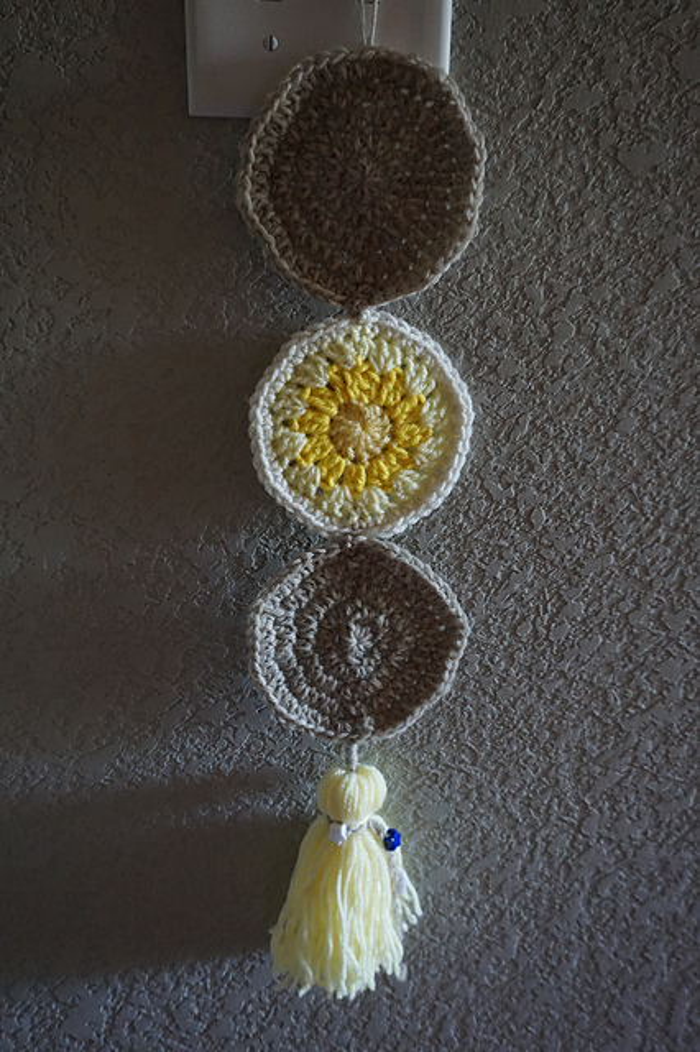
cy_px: 526
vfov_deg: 62.0
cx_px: 350
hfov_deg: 43.6
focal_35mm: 30
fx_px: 876
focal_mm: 20
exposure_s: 1/50
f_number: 4
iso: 3200
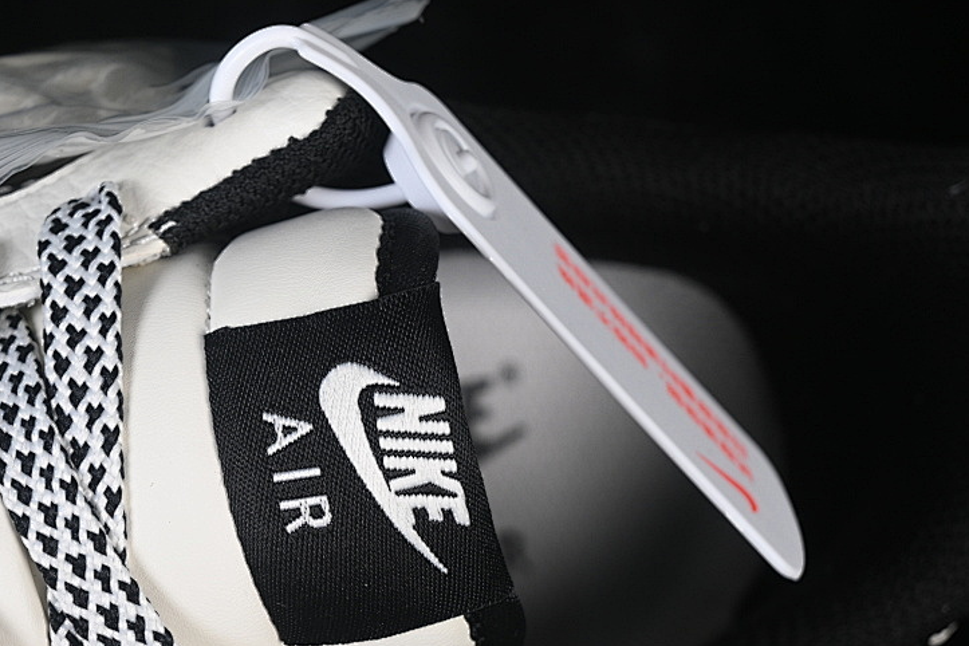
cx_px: 263
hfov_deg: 18.2
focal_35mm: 112
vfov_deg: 12.2
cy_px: 457
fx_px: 3014
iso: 160
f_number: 7.1
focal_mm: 50
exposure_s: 1/80
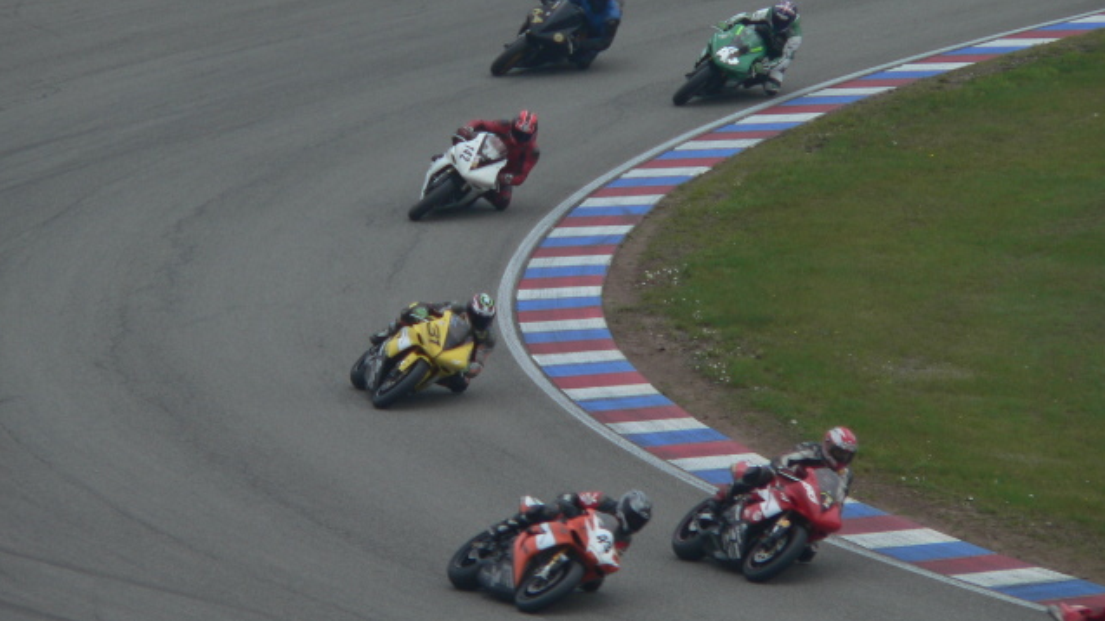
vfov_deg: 2.6
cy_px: 300
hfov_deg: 4.6
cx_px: 553
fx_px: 13856
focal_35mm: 473
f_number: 4
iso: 80
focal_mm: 72
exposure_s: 1/400
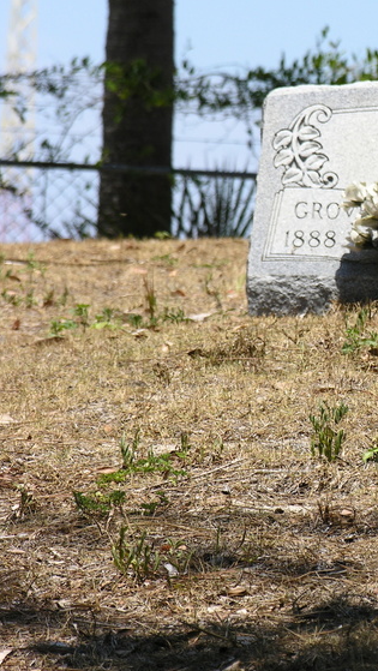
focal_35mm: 347
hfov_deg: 3.5
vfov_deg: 6.2
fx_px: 6175
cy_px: 326
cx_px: 472
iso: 50
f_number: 4.8
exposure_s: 1/340
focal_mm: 57.3
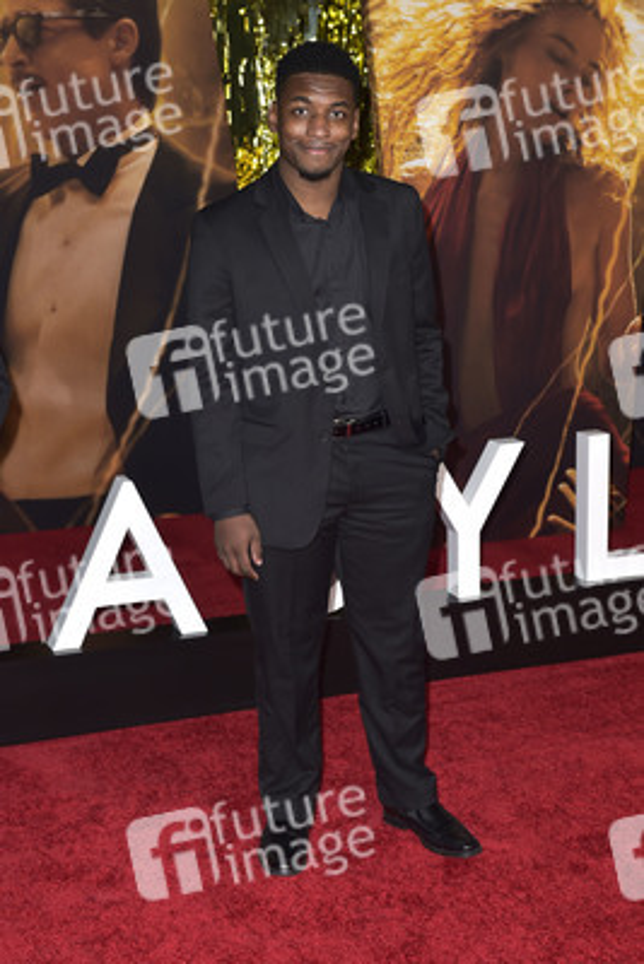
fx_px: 1555
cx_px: 322
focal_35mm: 58
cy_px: 482
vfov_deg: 34.5
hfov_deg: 23.4
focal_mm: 58
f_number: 6.3
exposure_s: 1/250
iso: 800
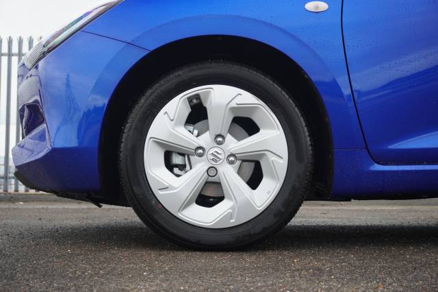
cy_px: 146
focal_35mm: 45
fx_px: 547
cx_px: 219
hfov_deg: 43.6
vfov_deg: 29.8
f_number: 4.5
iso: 250
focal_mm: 30
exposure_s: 1/60
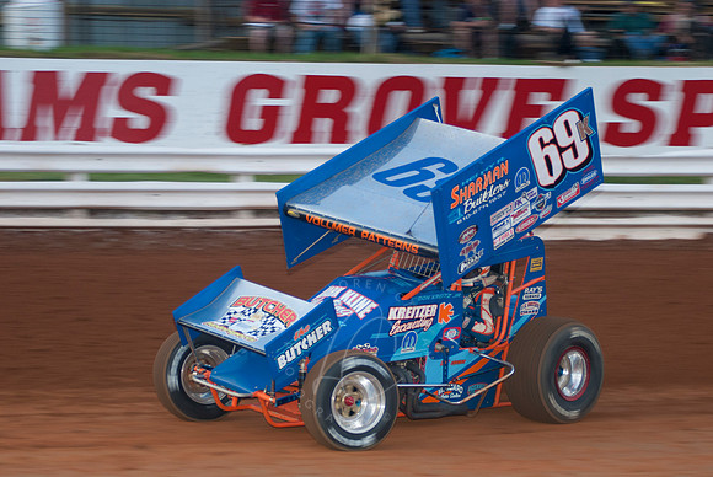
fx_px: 2825
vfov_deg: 9.7
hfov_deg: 14.4
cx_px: 356
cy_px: 238
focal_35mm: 142
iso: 250
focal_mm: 95
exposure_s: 1/400
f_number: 2.8
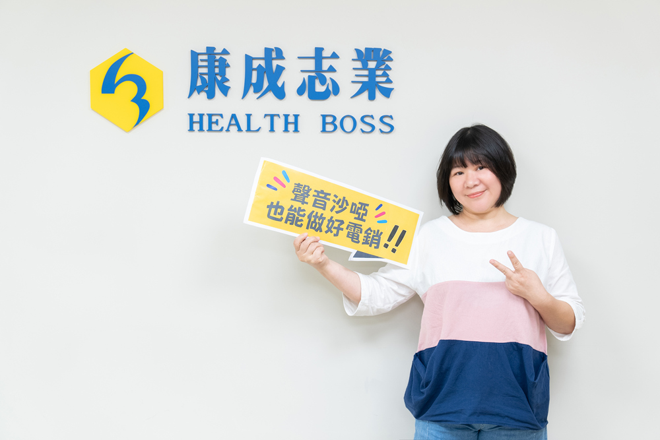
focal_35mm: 48
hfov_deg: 41.1
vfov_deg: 28.1
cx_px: 330
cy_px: 220
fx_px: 880
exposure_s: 1/100
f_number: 2.8
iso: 500
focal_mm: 48
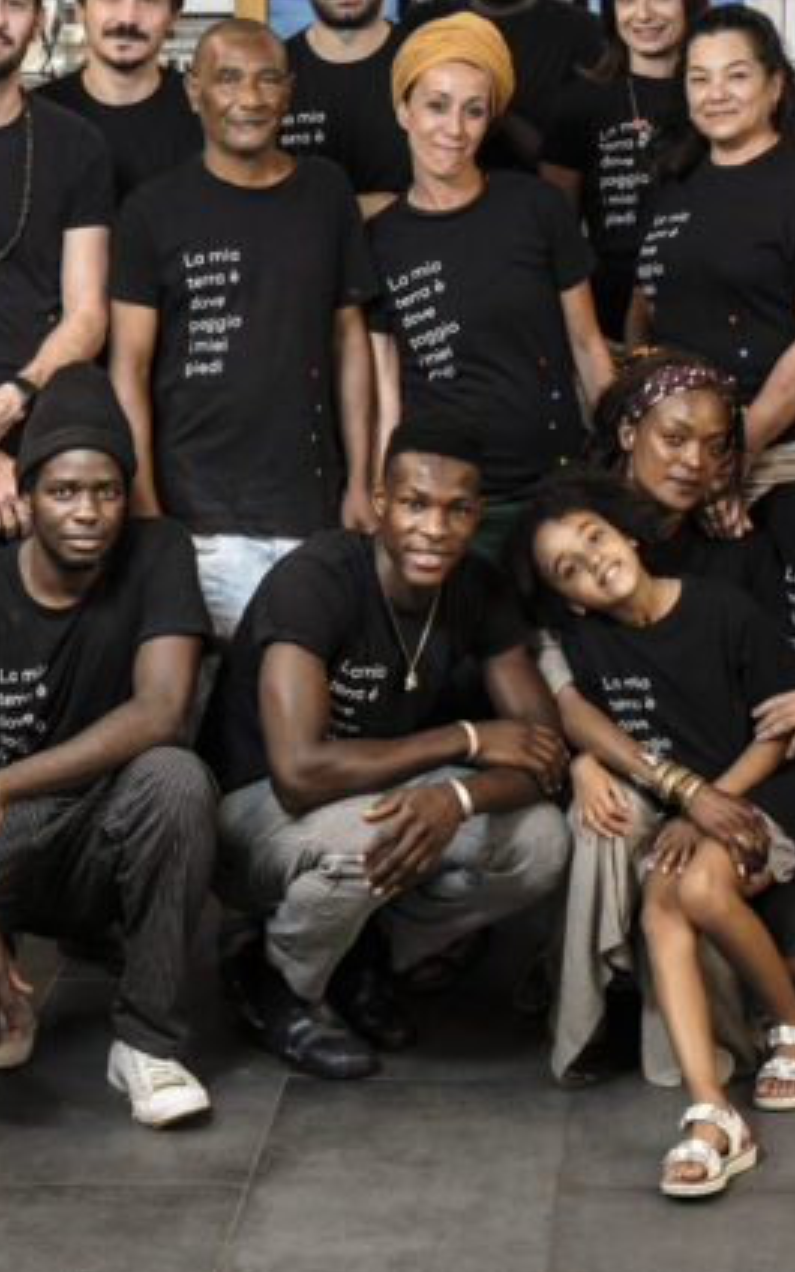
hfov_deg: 12.6
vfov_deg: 20.4
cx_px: 825
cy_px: 484
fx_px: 3536
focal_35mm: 102
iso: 1000
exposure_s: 1/80
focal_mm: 35
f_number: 4
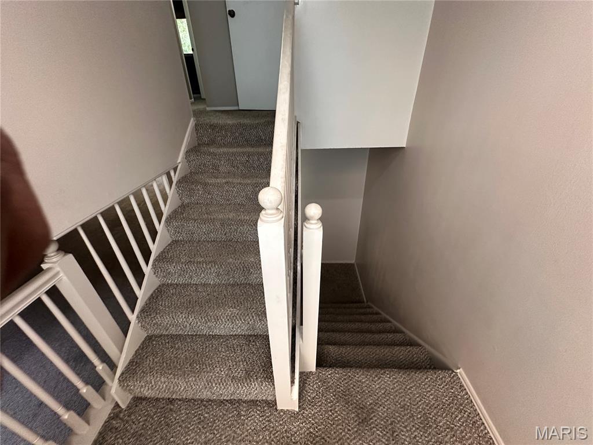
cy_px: 222
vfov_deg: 85.7
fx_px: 240
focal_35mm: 14
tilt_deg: -29.0
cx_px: 296
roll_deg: +1.0
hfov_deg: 102.1
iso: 500
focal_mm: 2.22
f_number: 2.2
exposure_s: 1/60
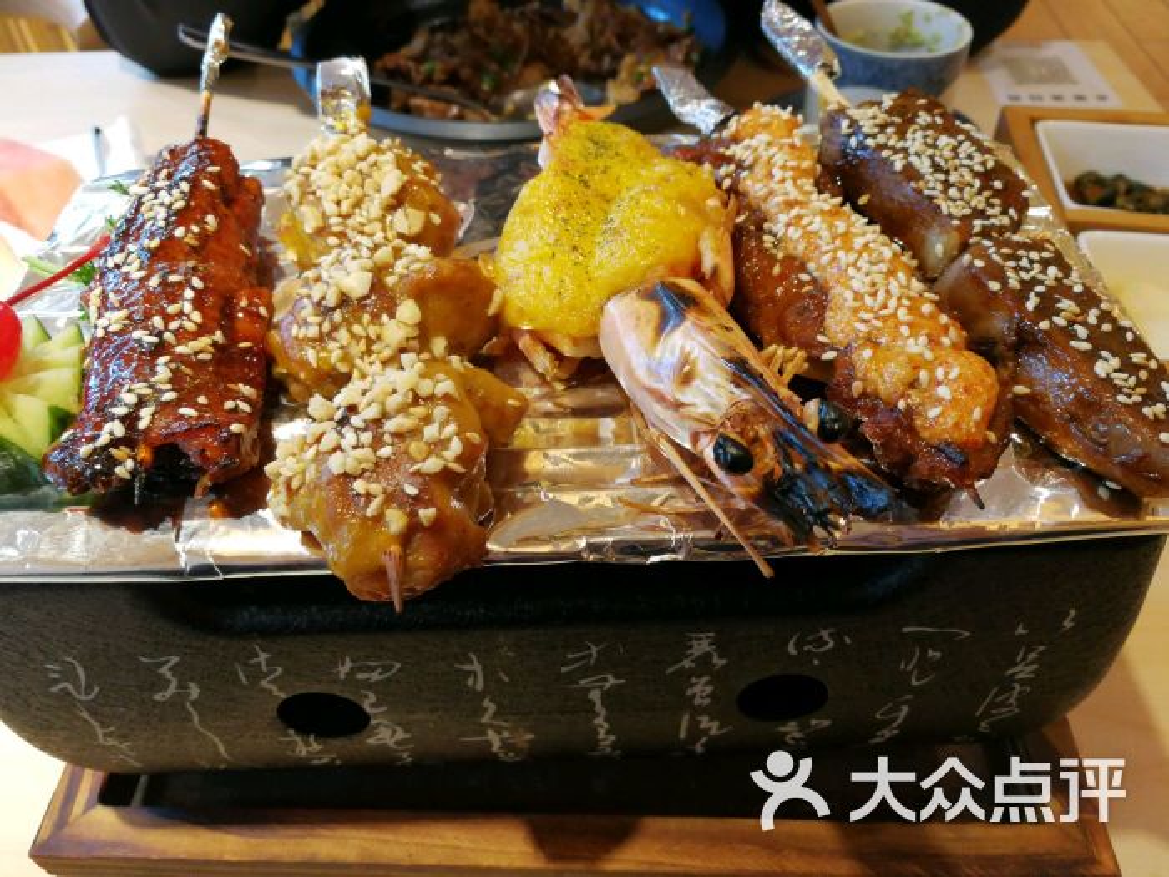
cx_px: 584
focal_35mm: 27
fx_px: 912
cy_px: 438
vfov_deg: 51.4
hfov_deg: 65.3
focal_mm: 3.95
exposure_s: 1/33.3
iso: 200
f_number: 2.2
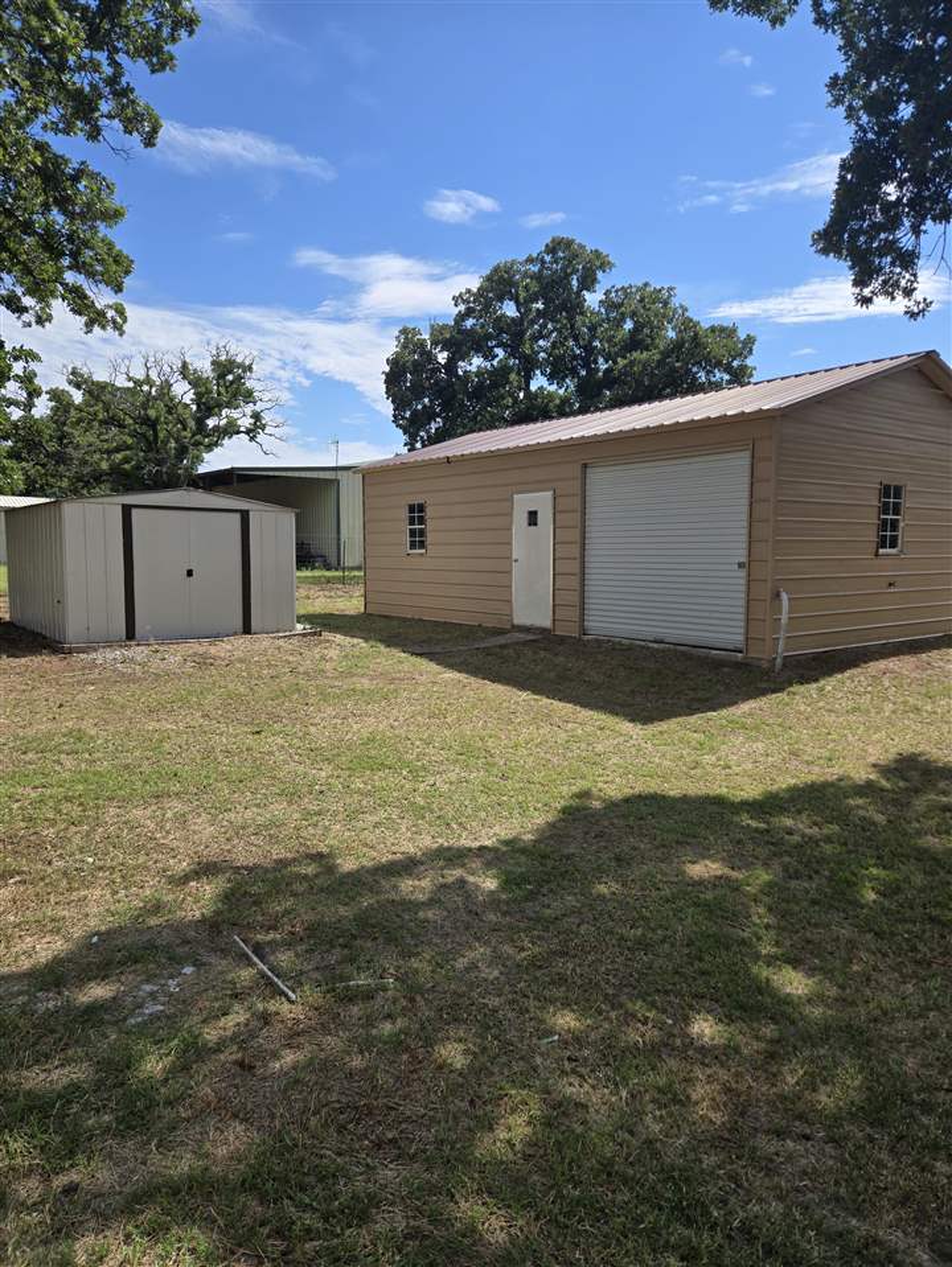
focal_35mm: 23
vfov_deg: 73.9
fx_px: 843
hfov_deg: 58.9
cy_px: 634
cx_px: 476
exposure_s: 1/1874
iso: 25
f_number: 1.8
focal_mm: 5.4
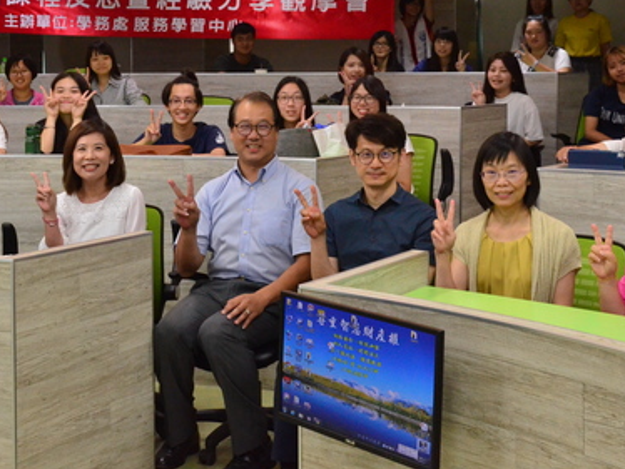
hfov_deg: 27.7
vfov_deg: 20.8
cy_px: 88
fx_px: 1265
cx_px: 281
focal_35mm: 70
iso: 2000
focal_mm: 26
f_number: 8
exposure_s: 1/125
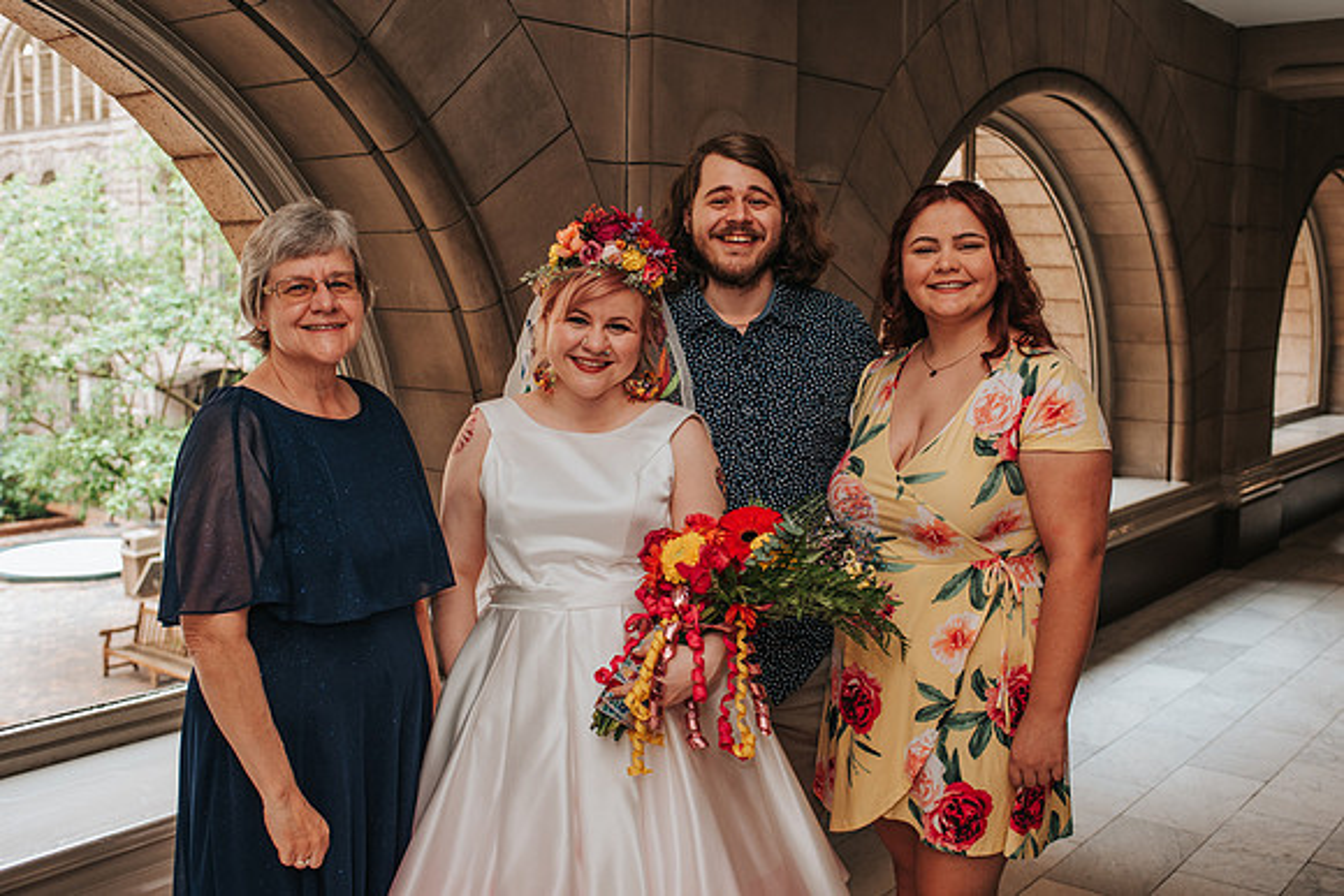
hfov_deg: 50.7
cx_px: 723
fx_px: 1416
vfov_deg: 35.1
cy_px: 414
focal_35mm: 38
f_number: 4
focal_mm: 35
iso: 1000
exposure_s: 1/160
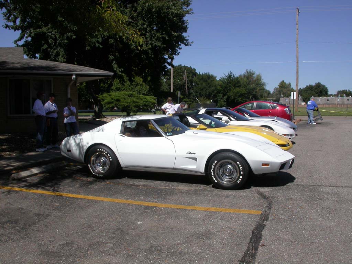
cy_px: 132
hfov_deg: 49.0
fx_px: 386
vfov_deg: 37.7
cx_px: 176
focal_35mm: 38
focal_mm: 7.85
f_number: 7.5
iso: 100
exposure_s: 1/595
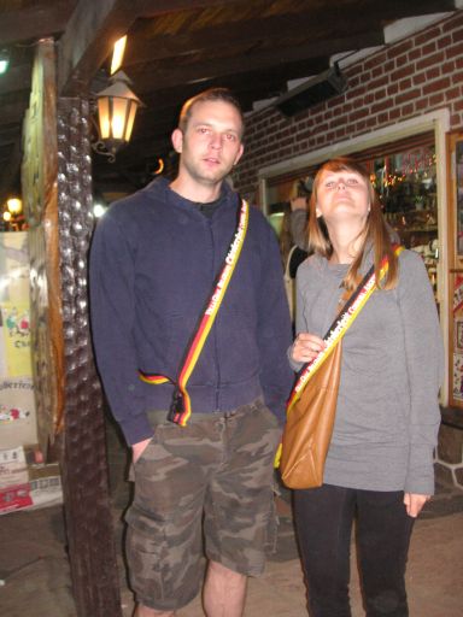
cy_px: 308
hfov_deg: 38.7
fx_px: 660
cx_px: 232
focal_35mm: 37
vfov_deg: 50.1
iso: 160
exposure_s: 1/45
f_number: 2.8
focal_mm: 6.1
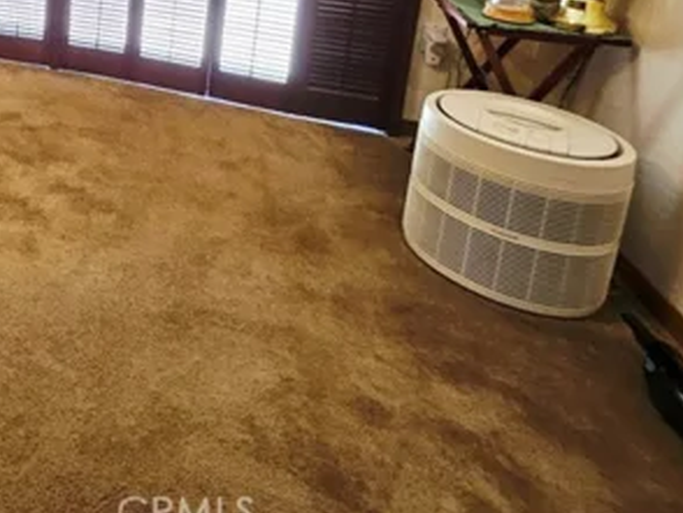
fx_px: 652
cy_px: -114
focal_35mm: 33
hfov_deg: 39.7
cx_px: -136
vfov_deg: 34.0
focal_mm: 1.74
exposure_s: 1/60.2
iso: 125
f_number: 2.2
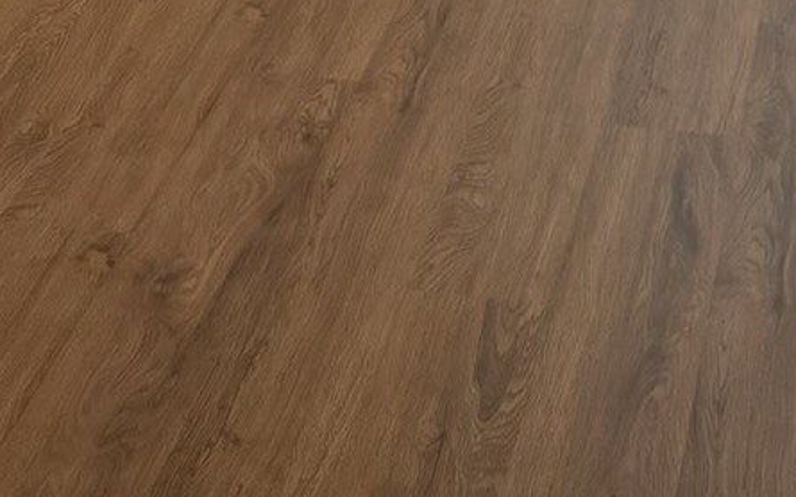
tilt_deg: -6.1
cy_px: -819
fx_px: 2538
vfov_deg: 9.5
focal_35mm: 117
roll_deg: -0.7
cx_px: 499
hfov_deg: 17.8
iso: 250
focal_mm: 6.76
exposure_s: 1/120
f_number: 1.78
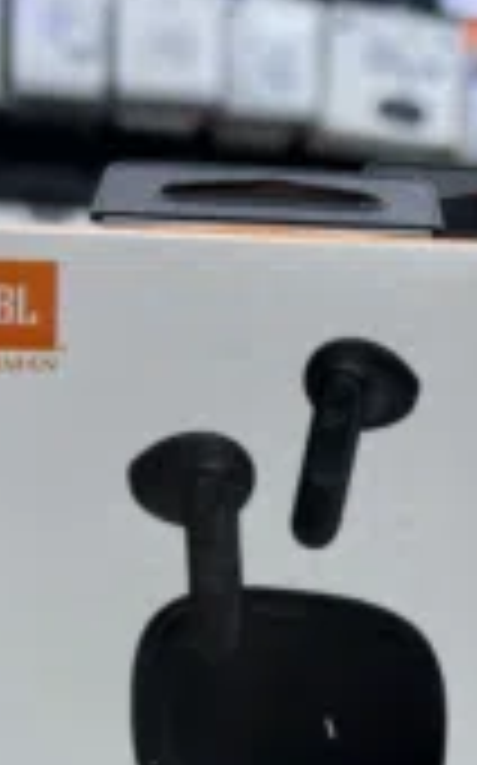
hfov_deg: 19.1
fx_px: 1354
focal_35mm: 65
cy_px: 486
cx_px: 531
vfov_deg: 31.4
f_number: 1.5
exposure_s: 1/108
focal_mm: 5.7
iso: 32
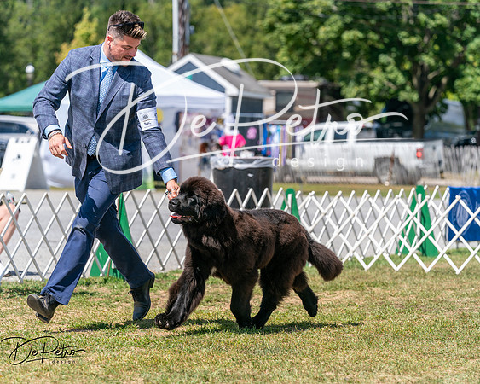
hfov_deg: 12.4
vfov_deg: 9.9
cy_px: 192
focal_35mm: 155
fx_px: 2207
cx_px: 240
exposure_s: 1/1600
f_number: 4.5
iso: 250
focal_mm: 138
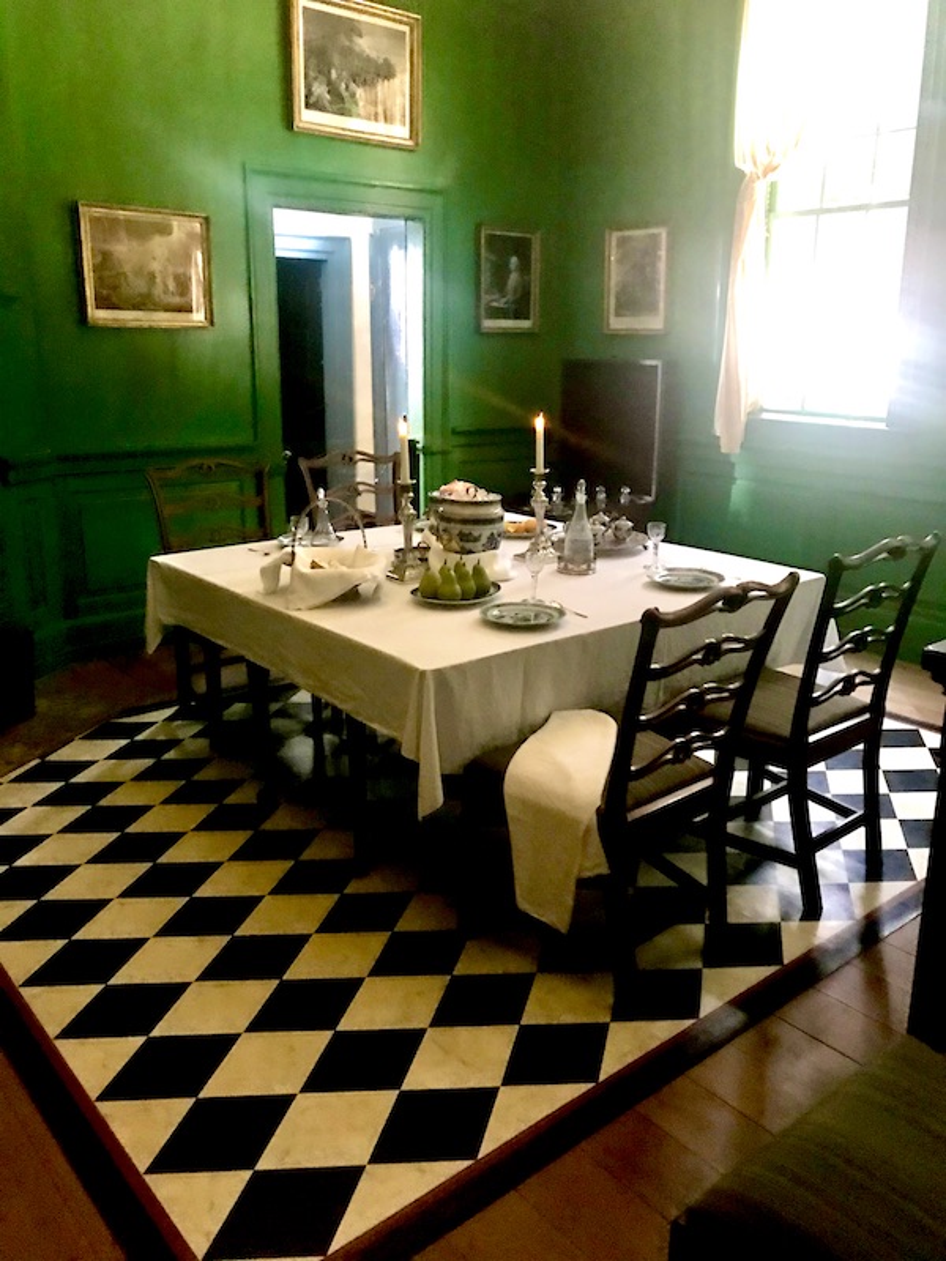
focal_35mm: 28
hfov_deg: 49.7
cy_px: 630
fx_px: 1020
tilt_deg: -15.3
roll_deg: -1.2
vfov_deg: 63.4
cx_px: 473
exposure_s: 1/4
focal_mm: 3.99
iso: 125
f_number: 1.8
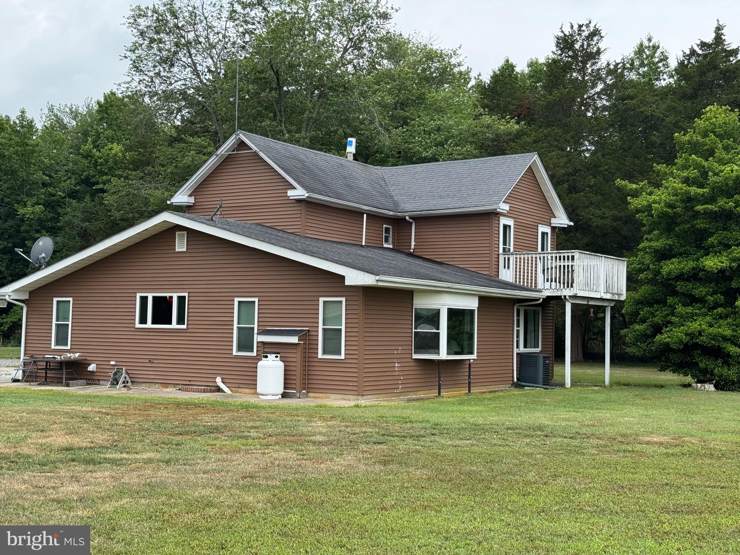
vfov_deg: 30.3
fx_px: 1026
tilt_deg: +3.2
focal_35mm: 48
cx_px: 370
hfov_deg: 39.7
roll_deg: -0.7
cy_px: 278
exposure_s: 1/1923
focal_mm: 6.76
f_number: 1.78
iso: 64
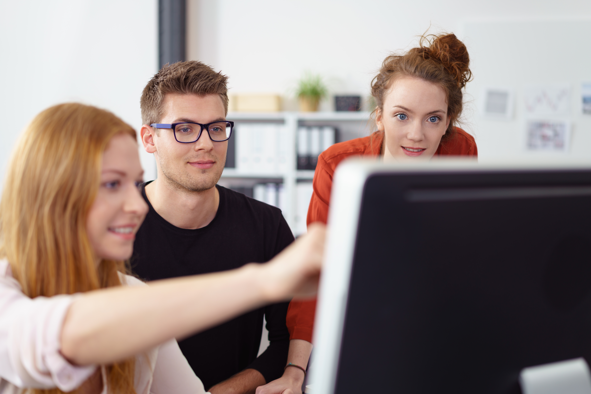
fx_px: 903
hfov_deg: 36.2
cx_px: 296
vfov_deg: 24.6
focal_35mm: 55
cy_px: 197
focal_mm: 55
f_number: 2.2
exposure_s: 1/160
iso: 100
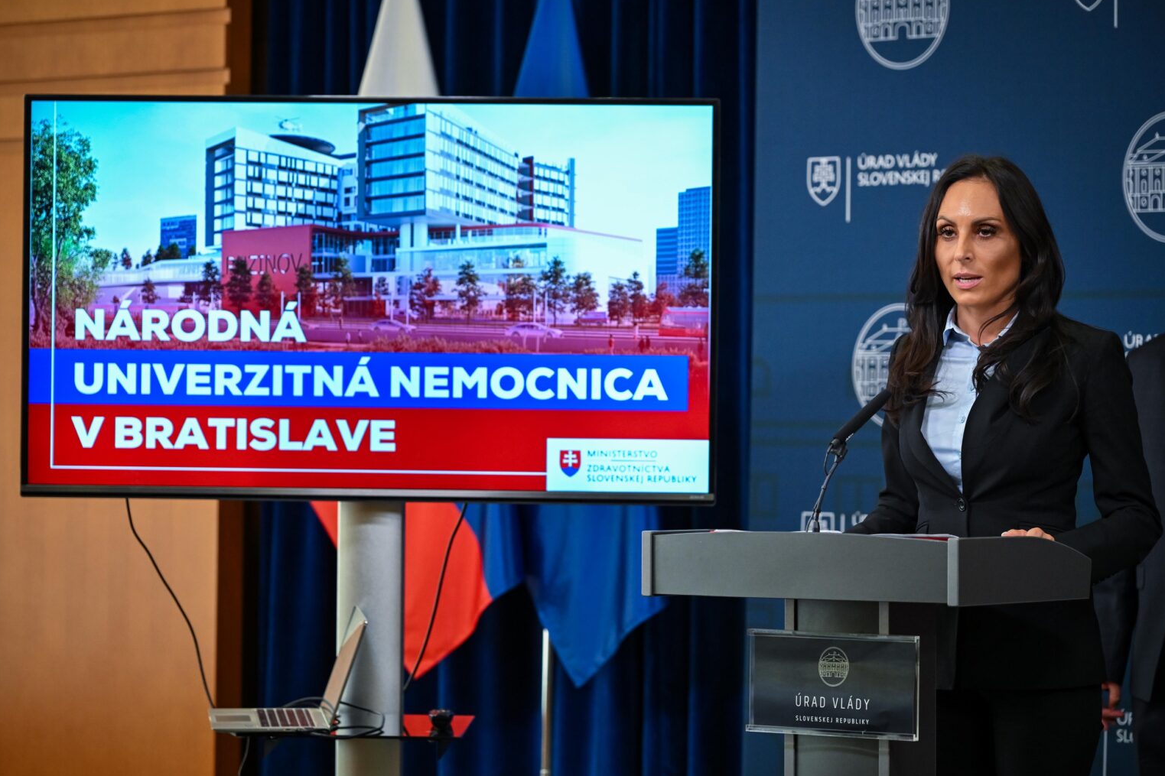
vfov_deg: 11.8
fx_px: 3753
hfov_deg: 17.6
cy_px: 388
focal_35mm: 116
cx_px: 585
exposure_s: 1/250
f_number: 4
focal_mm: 115
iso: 1800
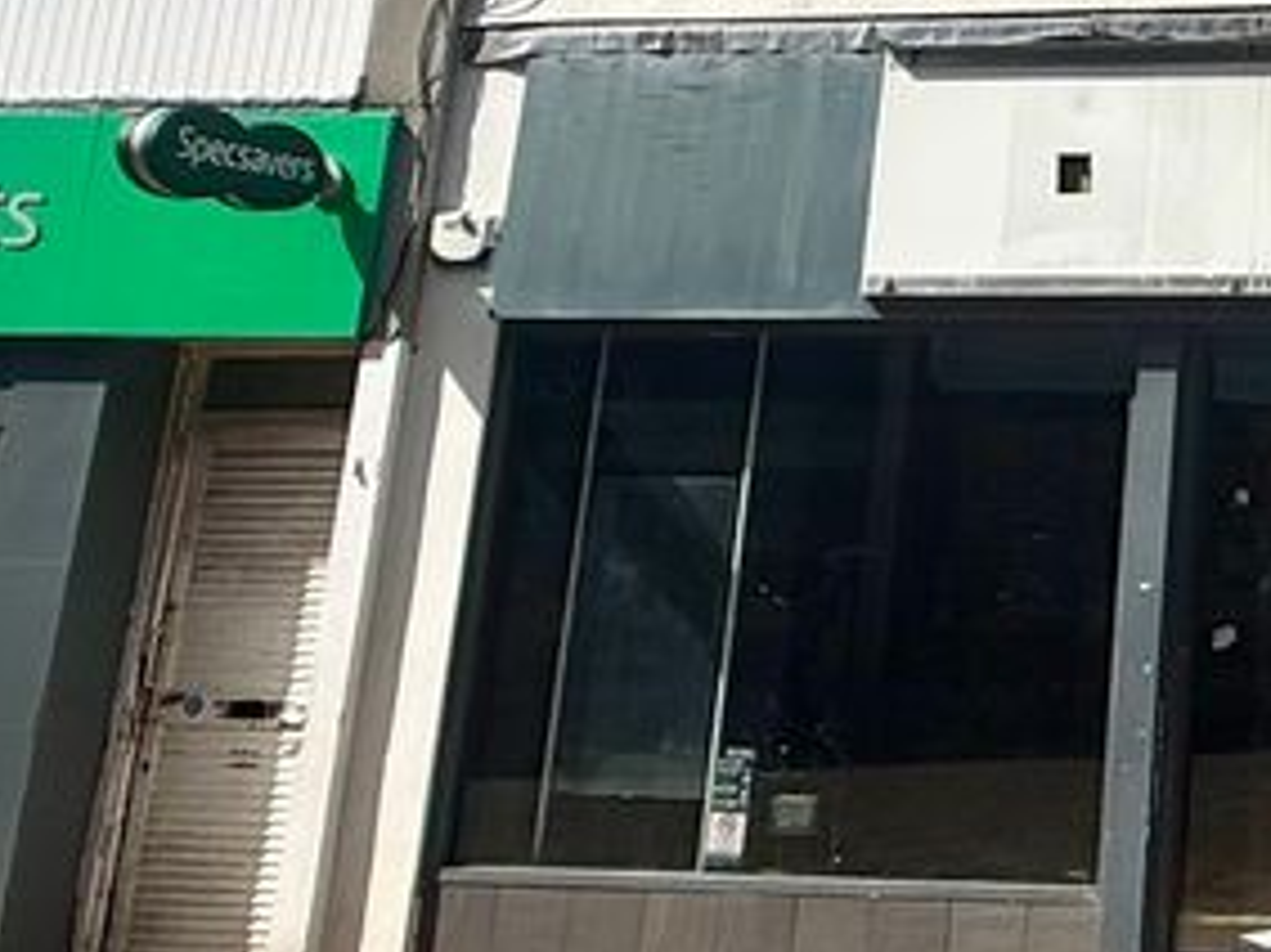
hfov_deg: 28.9
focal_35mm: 55
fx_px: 2019
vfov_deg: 25.1
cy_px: -34
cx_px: 1621
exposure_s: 1/3891
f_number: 2.2
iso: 50
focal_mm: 2.22
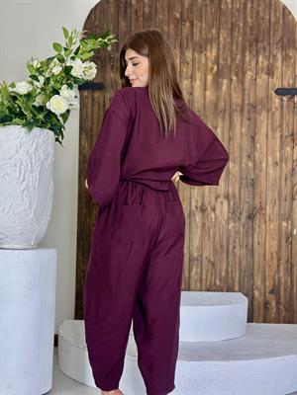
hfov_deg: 30.3
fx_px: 549
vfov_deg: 39.7
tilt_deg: +1.7
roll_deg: -1.9
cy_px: 198
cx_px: 148
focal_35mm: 48
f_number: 1.78
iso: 64
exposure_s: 1/133
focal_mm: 6.86
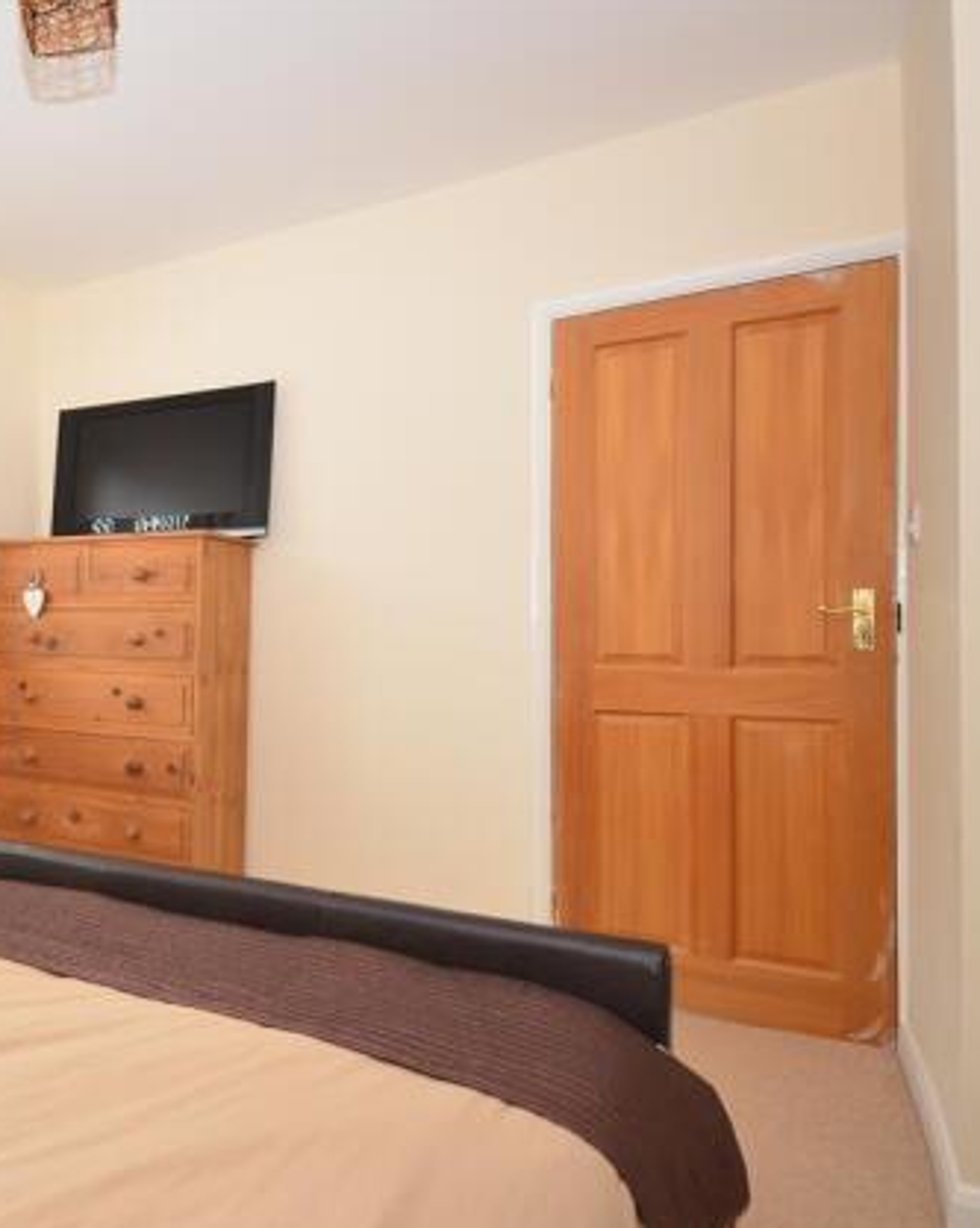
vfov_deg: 60.9
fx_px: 1043
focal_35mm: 29
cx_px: 53
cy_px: 630
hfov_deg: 44.5
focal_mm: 13
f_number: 5
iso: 200
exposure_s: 1/20
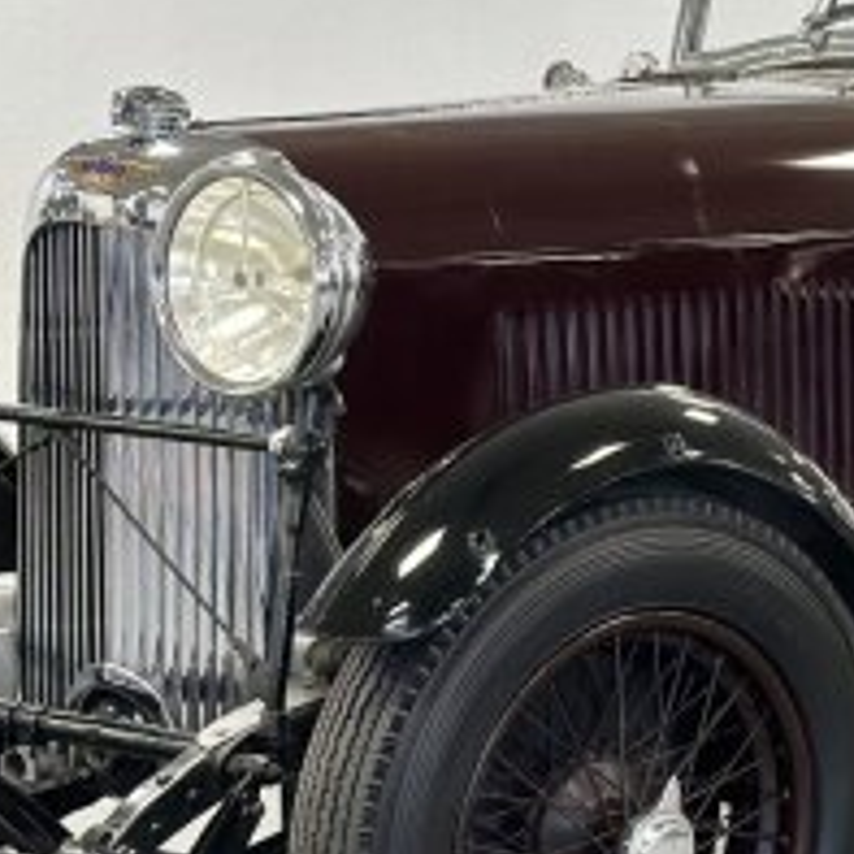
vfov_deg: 12.6
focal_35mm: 138
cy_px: 520
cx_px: 694
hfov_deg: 12.6
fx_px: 3852
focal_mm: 6.86
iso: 160
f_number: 1.78
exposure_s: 1/60
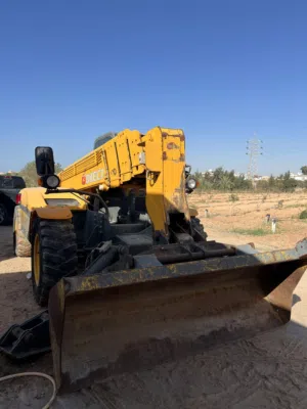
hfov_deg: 53.1
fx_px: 307
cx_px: 154
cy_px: 204
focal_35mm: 26
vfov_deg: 67.3
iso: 50
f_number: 1.5
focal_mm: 5.7
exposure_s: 1/4115
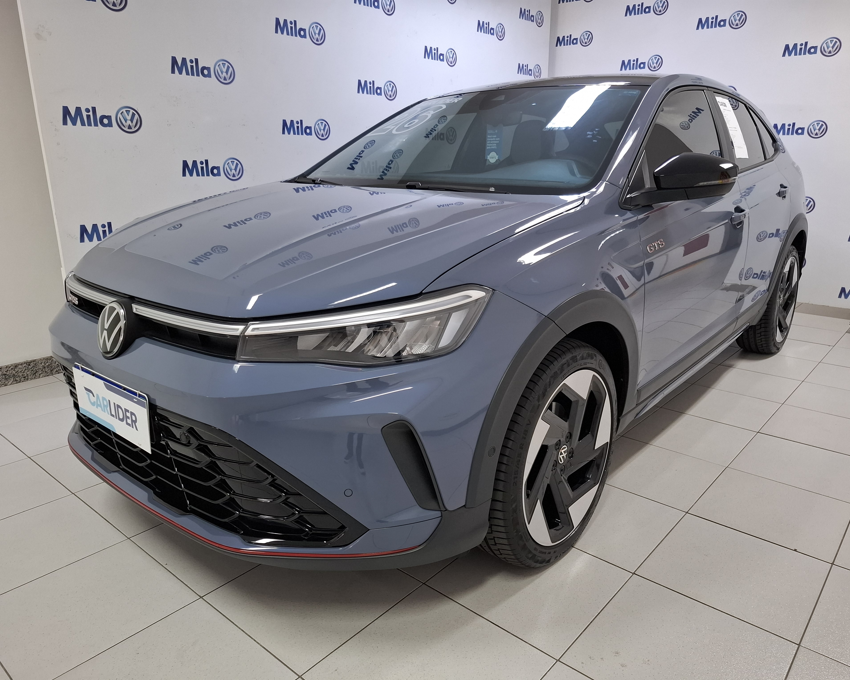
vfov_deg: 58.8
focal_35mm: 24
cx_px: 451
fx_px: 604
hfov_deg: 70.2
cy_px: 340
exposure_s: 1/60
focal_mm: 5.54
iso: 320
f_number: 1.8
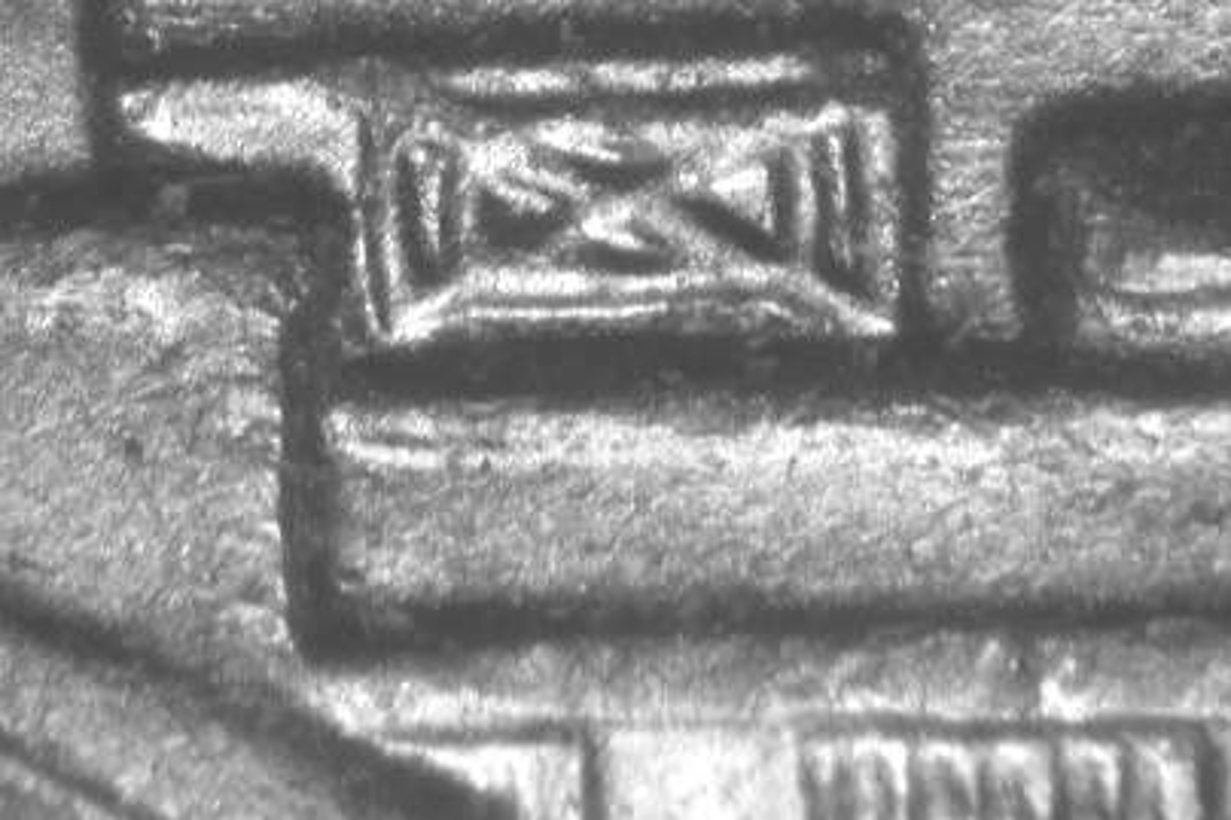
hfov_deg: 9.2
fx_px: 7656
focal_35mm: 224
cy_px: 122
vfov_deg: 6.1
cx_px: 366
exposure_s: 1/7.1
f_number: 4.7
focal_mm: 28.2
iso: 100
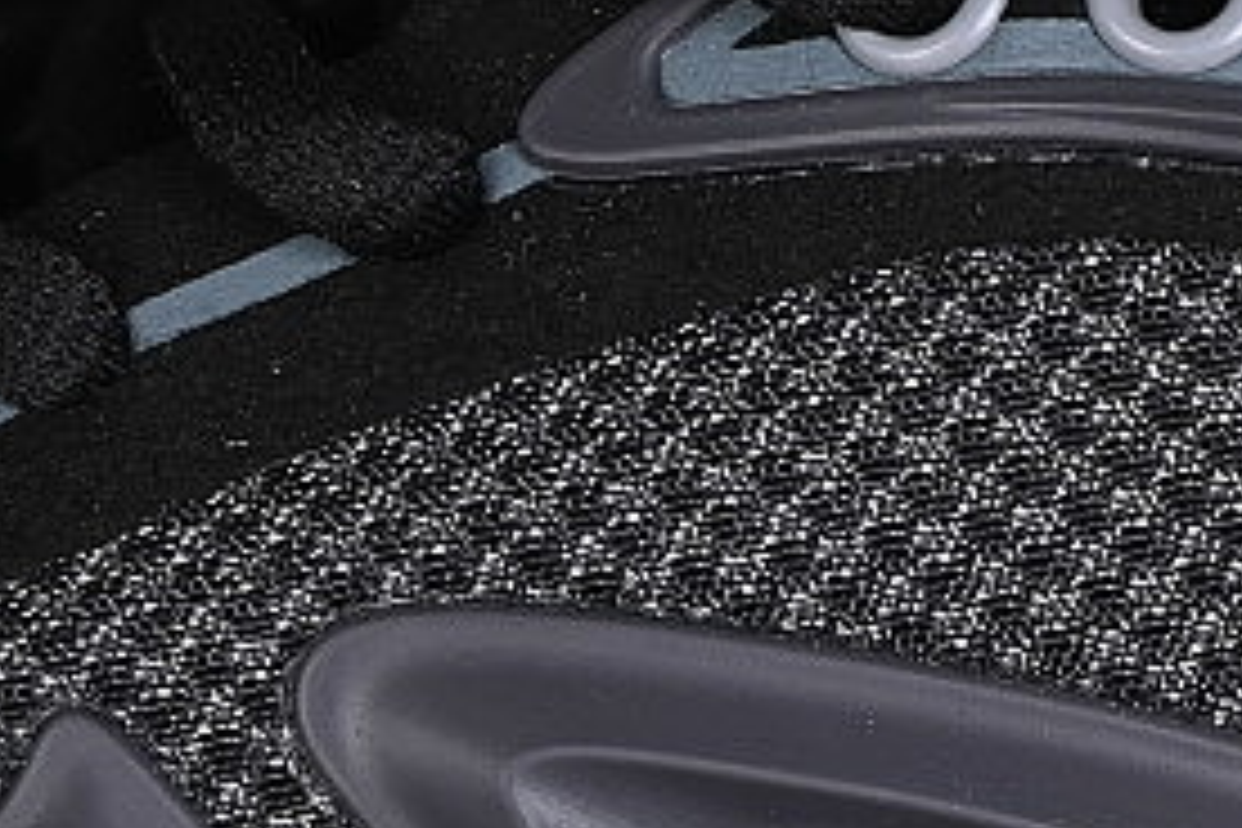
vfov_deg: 4.7
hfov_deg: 7.0
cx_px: 1076
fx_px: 10108
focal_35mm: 293
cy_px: 846
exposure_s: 1/60
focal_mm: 50
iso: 160
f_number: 6.3
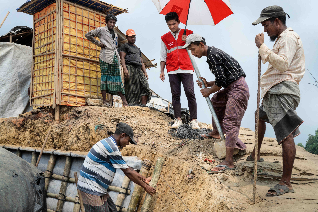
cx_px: 159
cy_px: 106
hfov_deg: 54.4
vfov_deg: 37.9
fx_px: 309
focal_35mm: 35
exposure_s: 1/200
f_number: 16
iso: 400
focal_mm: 35
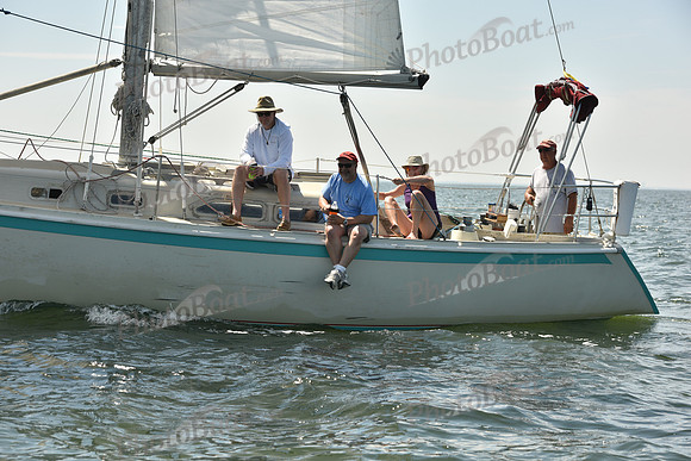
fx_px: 1824
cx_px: 346
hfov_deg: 21.5
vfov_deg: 14.4
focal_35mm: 95
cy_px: 230
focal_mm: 95
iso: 320
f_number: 7.1
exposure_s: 1/1250
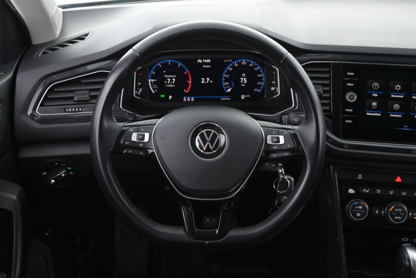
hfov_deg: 47.2
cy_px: 139
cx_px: 208
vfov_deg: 32.4
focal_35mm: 41
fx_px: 477
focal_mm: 27.5
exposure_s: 1/40
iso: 4000
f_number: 4.5
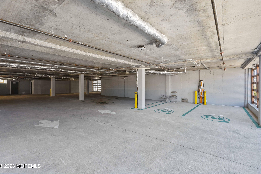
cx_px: 130
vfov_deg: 70.4
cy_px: 87
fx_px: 123
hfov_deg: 93.3
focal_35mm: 17
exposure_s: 1/13
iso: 400
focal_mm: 17
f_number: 8
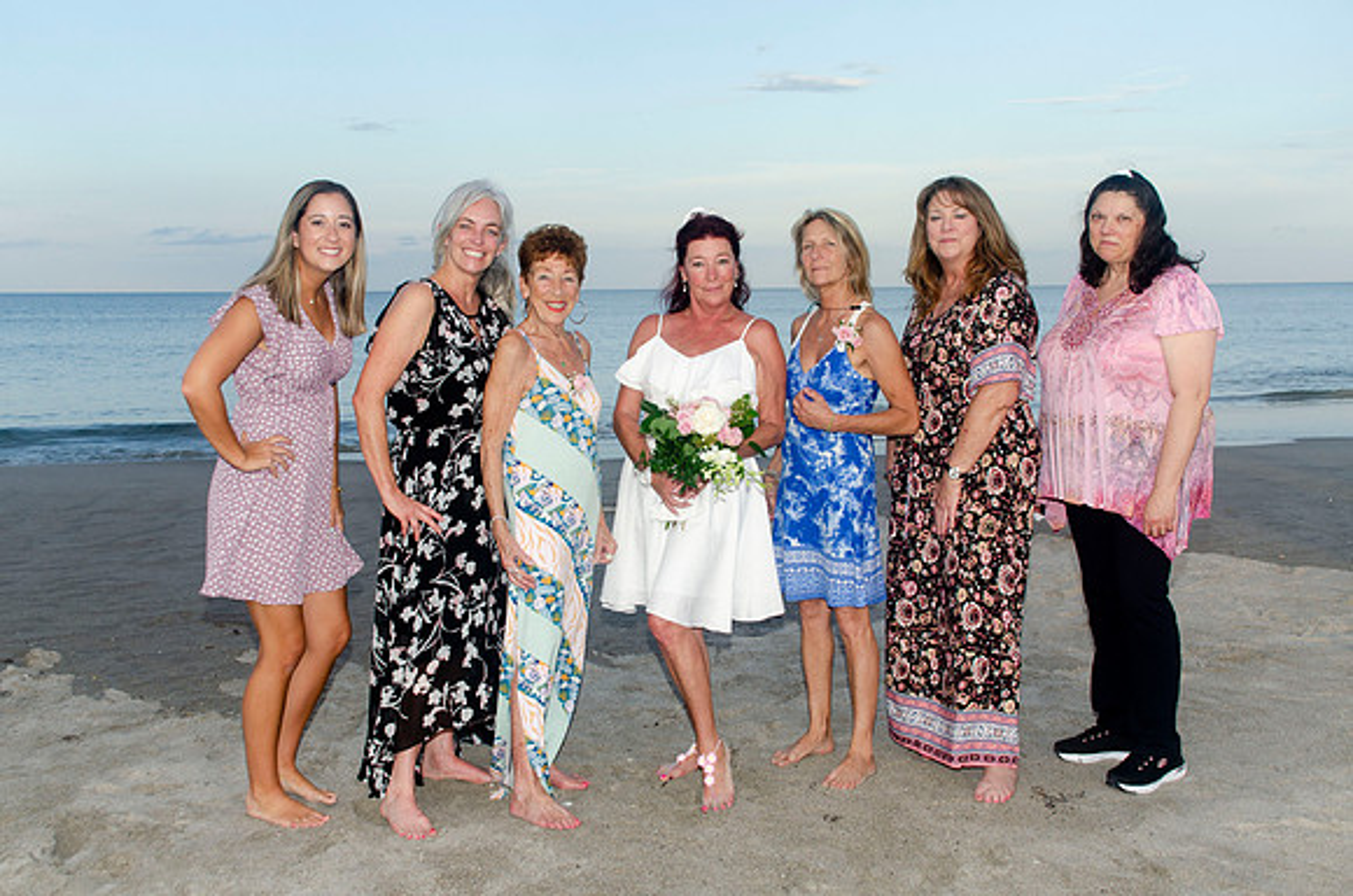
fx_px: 1504
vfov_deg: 33.2
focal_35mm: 40
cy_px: 448
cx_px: 676
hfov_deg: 48.4
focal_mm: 26
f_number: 6.3
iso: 200
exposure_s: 1/250
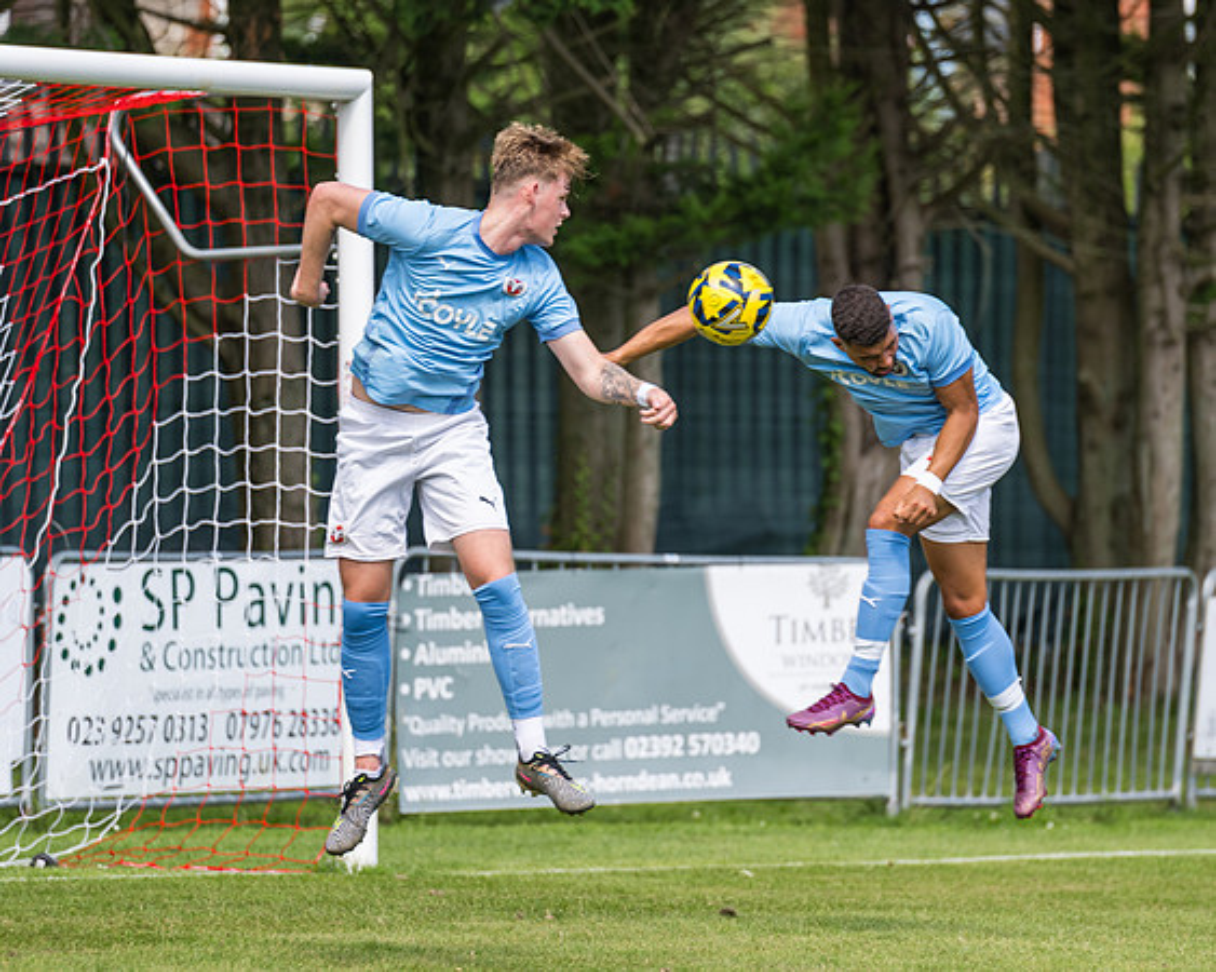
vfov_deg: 4.0
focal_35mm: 385
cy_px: 396
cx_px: 481
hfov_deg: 5.0
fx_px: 13857
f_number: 2.8
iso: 125
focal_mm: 200
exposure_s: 1/1250
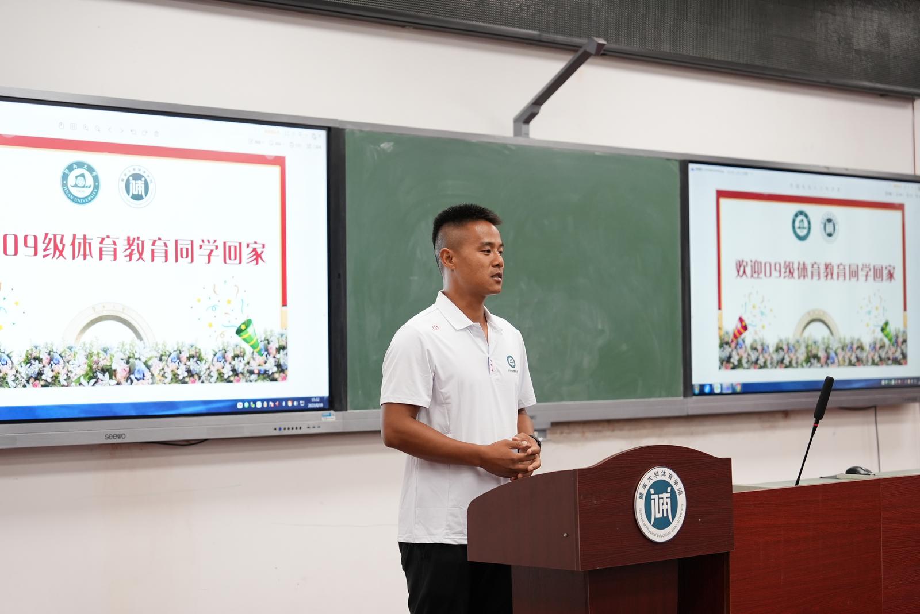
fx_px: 1790
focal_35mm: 70
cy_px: 307
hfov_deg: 28.8
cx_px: 460
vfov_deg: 19.5
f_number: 2.8
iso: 1600
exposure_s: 1/320
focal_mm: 70
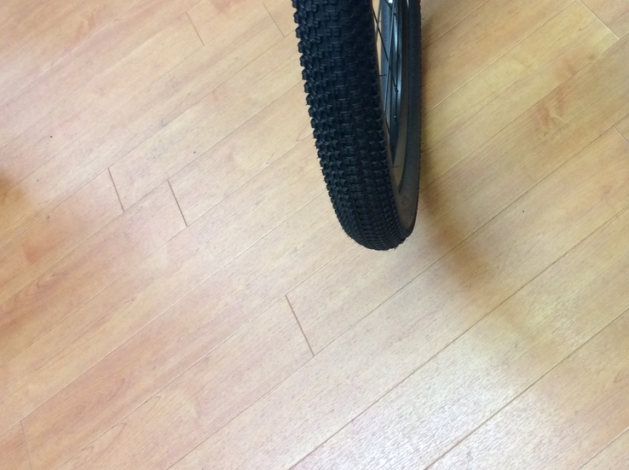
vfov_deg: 27.6
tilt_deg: -51.4
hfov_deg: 35.6
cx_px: 510
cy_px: 117
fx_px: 943
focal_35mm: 52
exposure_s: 1/24
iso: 100
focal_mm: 3.3
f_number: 2.4
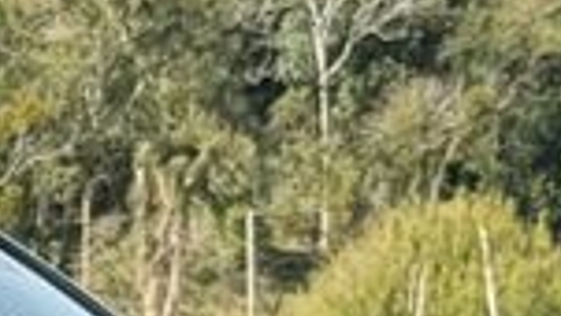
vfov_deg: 3.4
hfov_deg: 6.0
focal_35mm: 354
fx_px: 5267
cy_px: 978
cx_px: -360
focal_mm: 6.76
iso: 64
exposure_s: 1/1513
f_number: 1.78
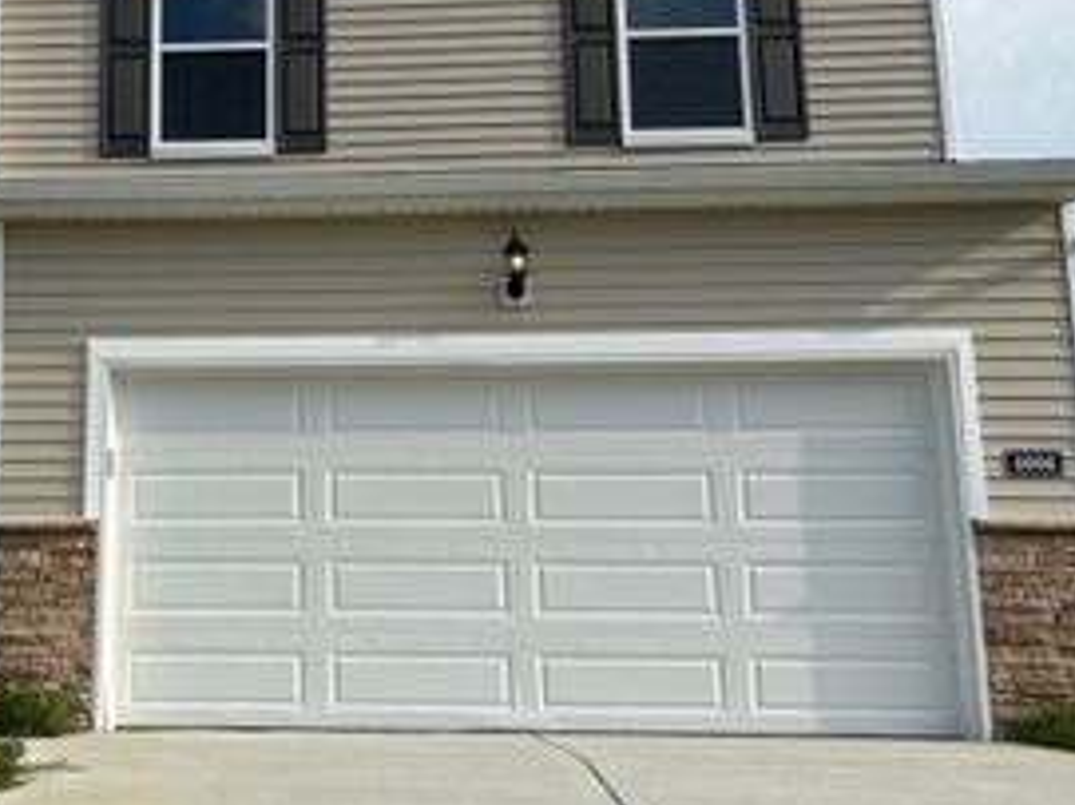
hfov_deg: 38.4
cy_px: 367
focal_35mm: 48
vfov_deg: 30.2
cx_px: 234
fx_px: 1490
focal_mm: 5.96
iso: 50
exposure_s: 1/3448
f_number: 1.6
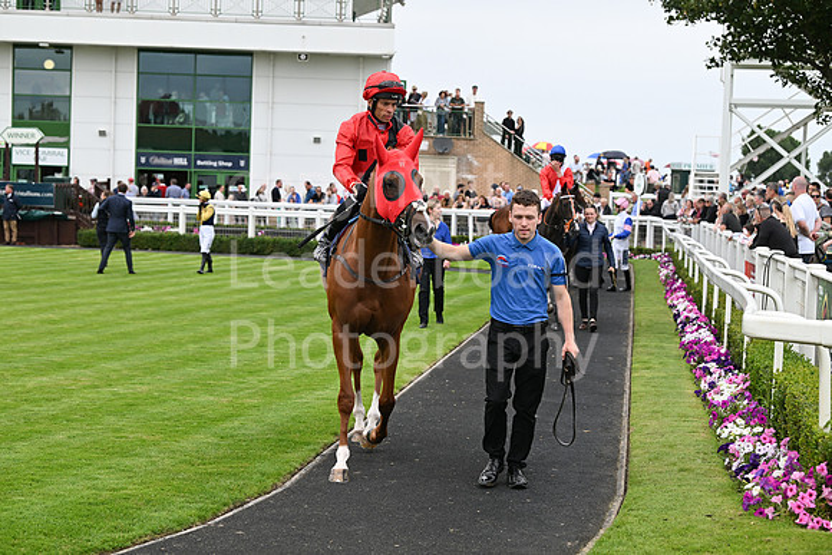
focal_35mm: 70
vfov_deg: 19.5
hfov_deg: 28.8
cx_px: 416
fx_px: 1618
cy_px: 278
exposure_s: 1/2500
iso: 1000
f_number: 5
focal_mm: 70
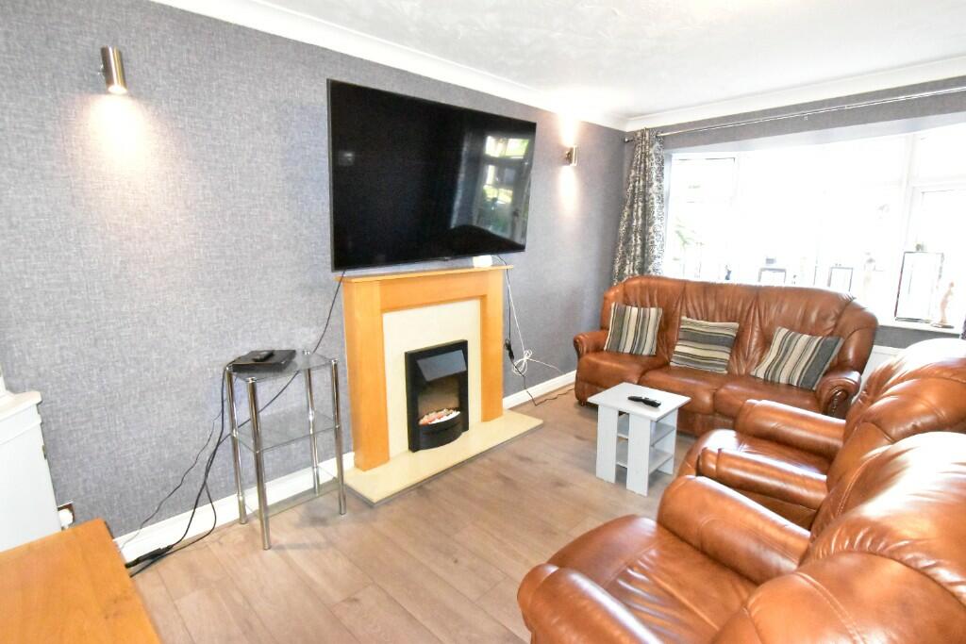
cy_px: 322
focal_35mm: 17
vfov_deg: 69.7
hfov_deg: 92.4
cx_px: 483
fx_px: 463
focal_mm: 11.5
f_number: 11
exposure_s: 1/200
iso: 25600
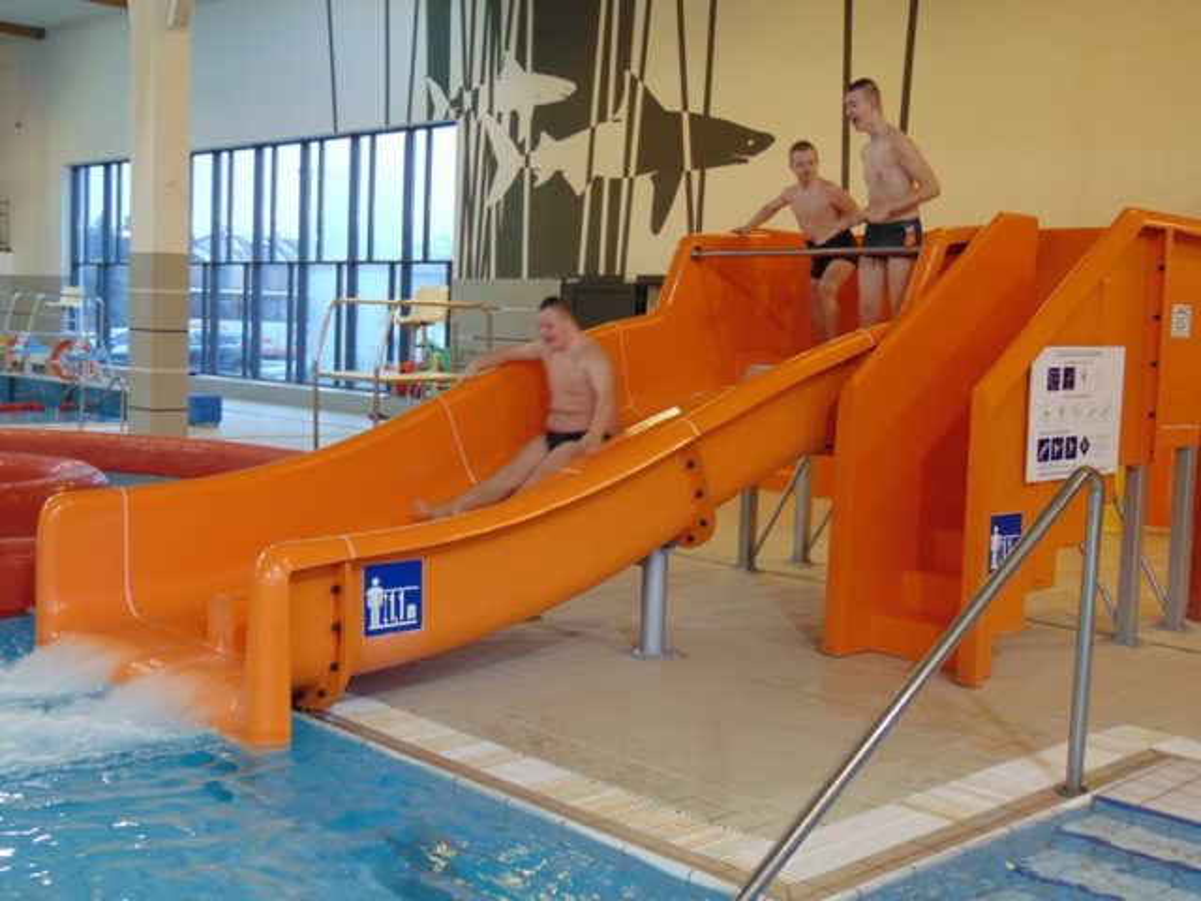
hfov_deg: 44.8
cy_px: 450
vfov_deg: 34.3
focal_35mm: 42
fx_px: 1457
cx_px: 600
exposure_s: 1/30
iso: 200
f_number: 3.3
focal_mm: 7.6
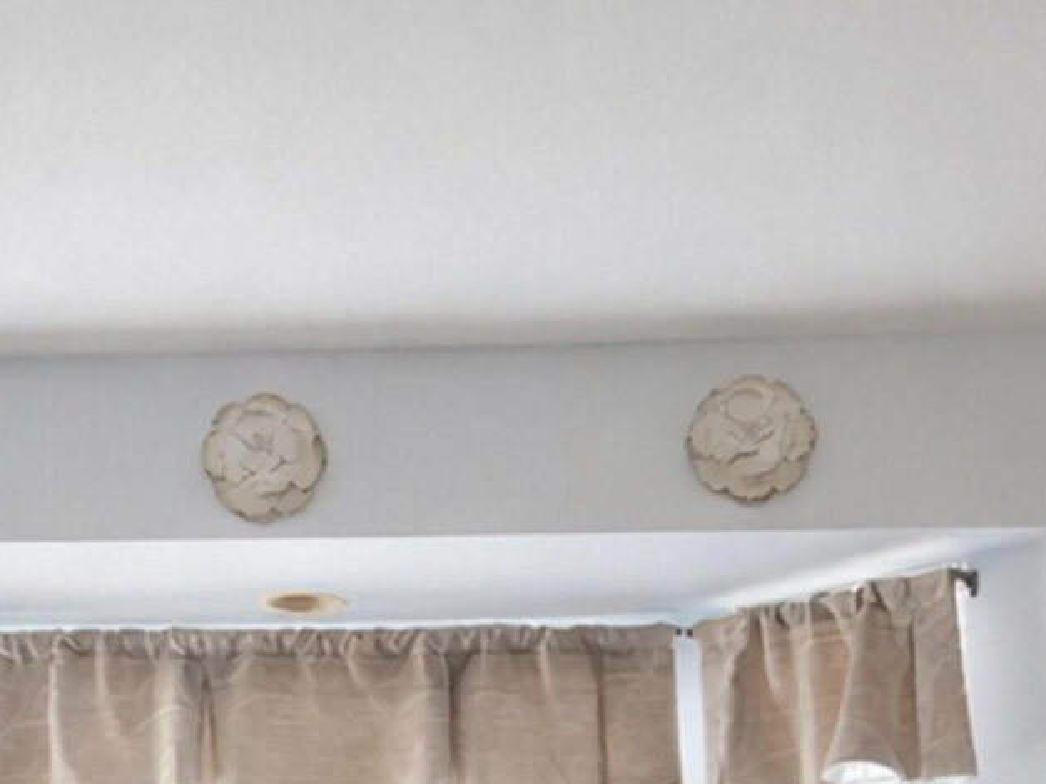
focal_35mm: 59
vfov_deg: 22.3
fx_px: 1782
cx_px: 480
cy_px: 1012
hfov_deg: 32.7
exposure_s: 1/160
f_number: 5.6
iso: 1600
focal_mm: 10
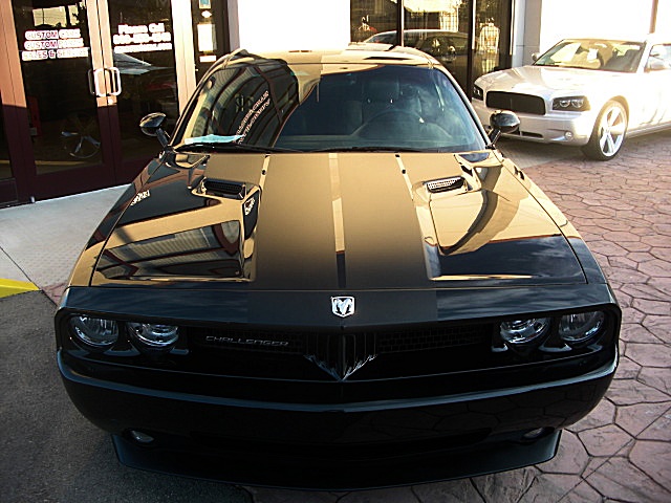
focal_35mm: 36
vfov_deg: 39.7
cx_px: 336
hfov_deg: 51.4
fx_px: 698
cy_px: 252
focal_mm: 6.3
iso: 50
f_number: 2.8
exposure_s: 1/100
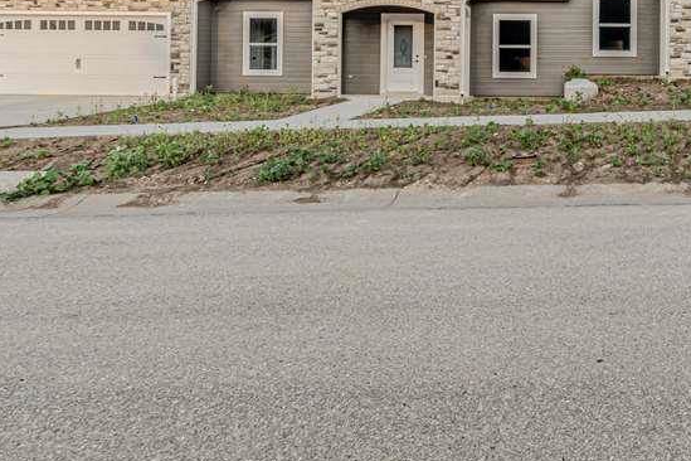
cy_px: 57
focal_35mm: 35
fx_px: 672
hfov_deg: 50.8
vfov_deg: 35.9
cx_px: 561
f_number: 6.3
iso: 100
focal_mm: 10
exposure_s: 1/100
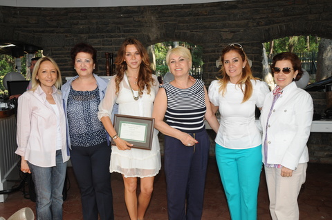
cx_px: 166
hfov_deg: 53.2
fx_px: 332
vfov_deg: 36.8
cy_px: 110
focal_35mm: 36
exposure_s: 1/200
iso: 400
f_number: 7.1
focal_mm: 24
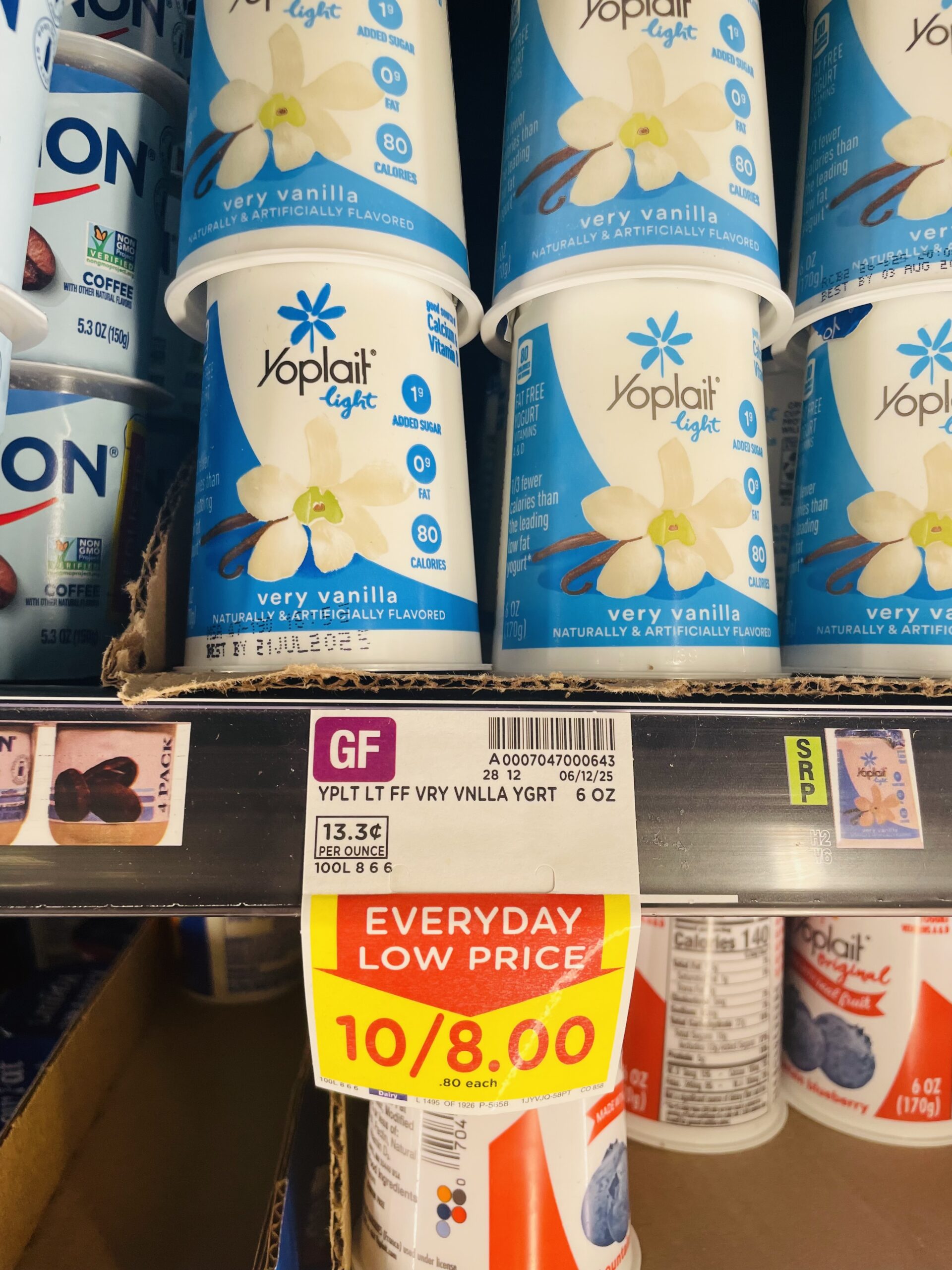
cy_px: 635
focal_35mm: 26
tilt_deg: -5.0
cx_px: 476
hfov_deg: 53.1
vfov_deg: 67.3
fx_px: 953
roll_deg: -1.2
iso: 50
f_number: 1.6
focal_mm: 4.2
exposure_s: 1/120
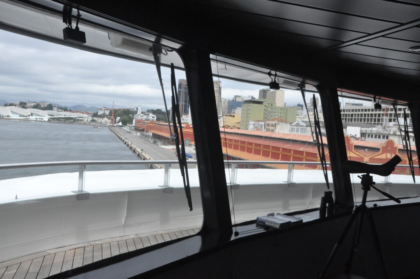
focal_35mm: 33
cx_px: 210
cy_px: 140
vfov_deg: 39.9
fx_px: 385
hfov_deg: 57.3
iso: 2500
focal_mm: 22
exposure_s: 1/4000
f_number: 10
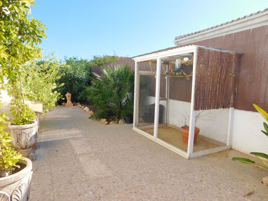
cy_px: 100
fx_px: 178
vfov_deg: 58.8
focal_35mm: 23
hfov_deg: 74.0
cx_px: 134
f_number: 3
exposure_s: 1/1000
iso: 125
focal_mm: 4
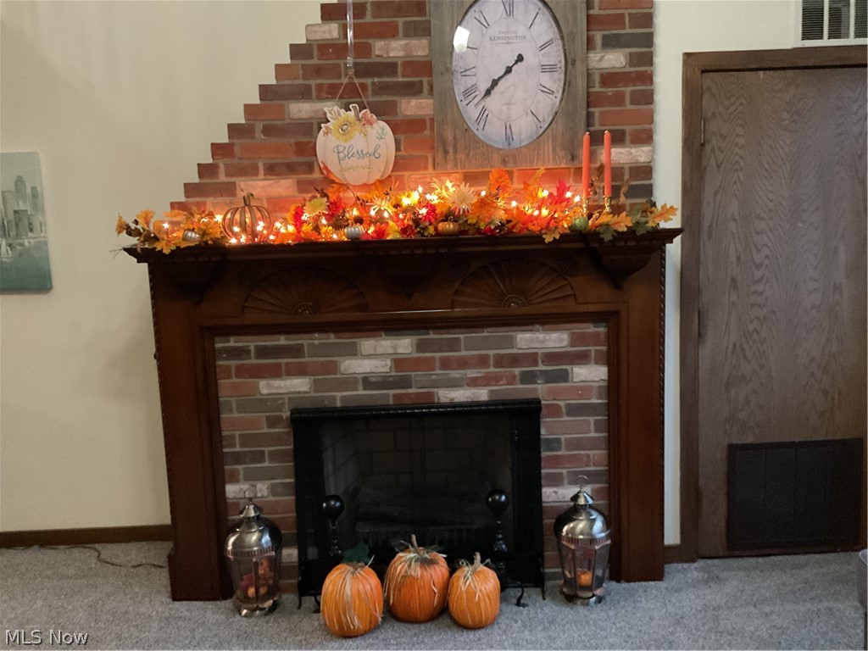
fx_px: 727
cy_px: 326
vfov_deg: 48.2
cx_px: 434
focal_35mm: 29
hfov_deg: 61.7
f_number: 1.8
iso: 500
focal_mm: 3
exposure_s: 1/24
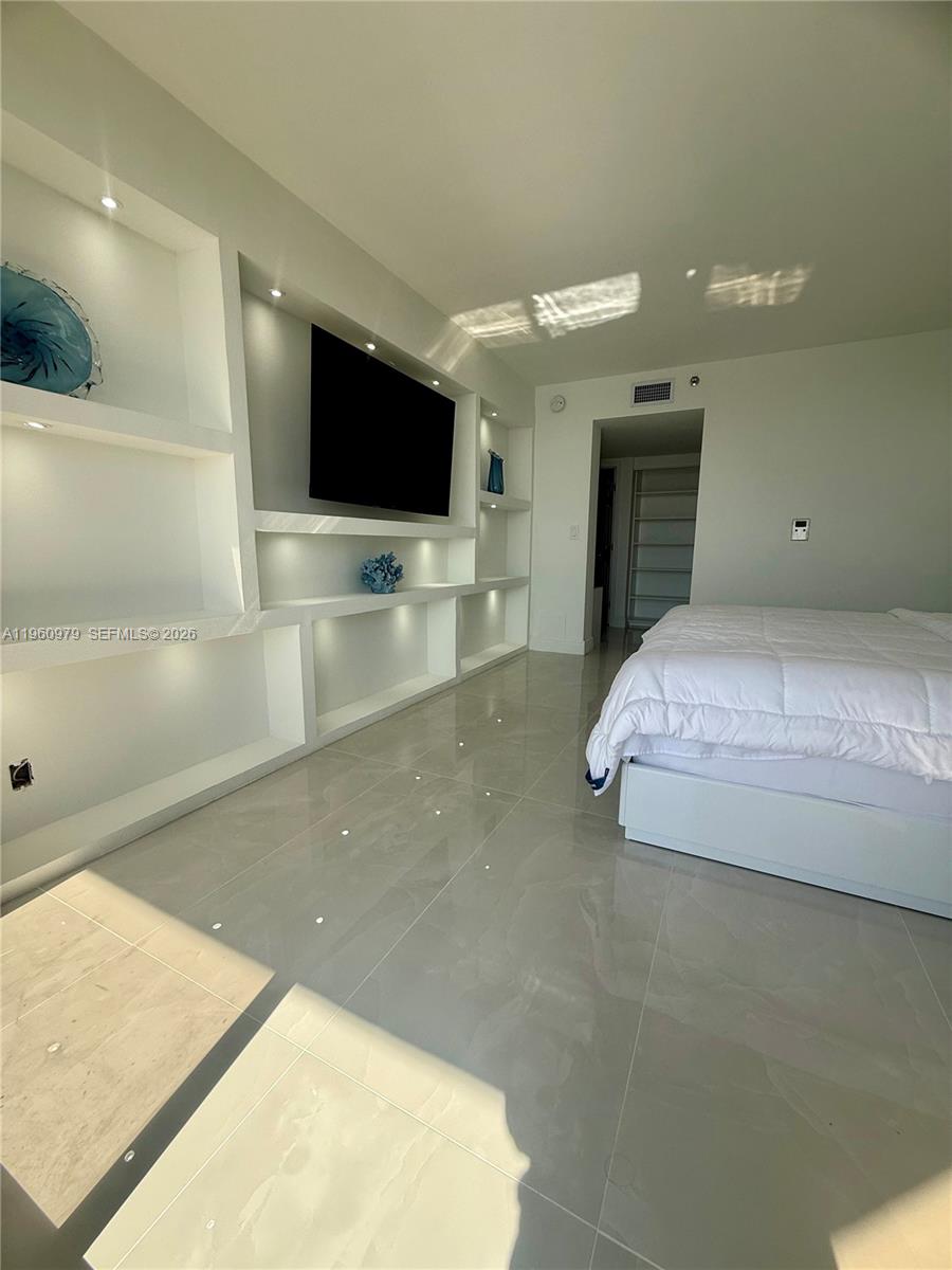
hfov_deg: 85.7
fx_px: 513
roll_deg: -1.0
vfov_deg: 102.1
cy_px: 635
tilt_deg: -9.1
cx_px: 476
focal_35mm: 14
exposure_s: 1/510
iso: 50
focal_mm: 2.22
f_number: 2.2
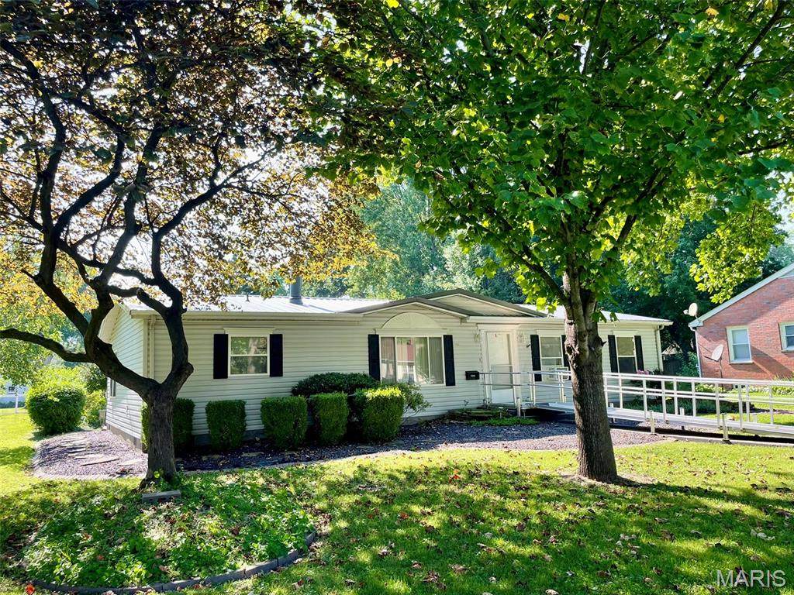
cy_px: 298
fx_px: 596
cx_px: 397
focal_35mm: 26
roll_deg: +2.5
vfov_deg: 53.1
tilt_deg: +8.9
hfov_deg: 67.3
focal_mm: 4.2
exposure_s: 1/500
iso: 32
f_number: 1.6
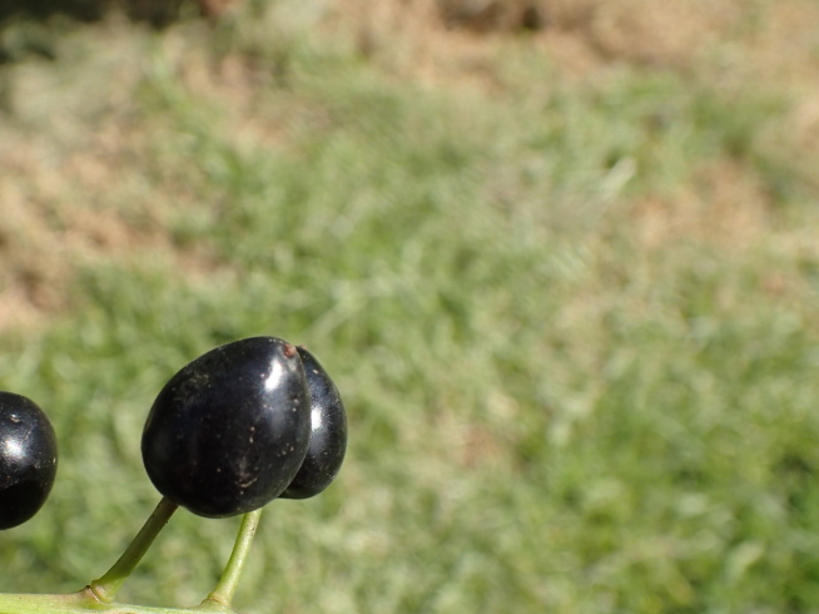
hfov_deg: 39.5
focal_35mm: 47
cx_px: 215
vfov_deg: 30.5
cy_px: 440
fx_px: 1112
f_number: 3.2
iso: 100
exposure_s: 1/800
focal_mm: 5.5
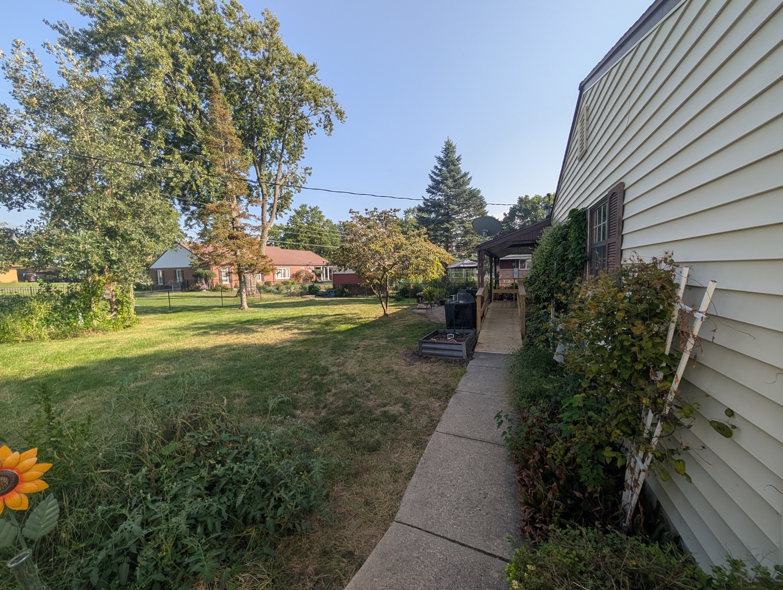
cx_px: 392
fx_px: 272
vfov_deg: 94.7
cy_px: 295
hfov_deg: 110.5
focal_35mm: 12
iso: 56
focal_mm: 2.02
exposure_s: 1/1672
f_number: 1.7
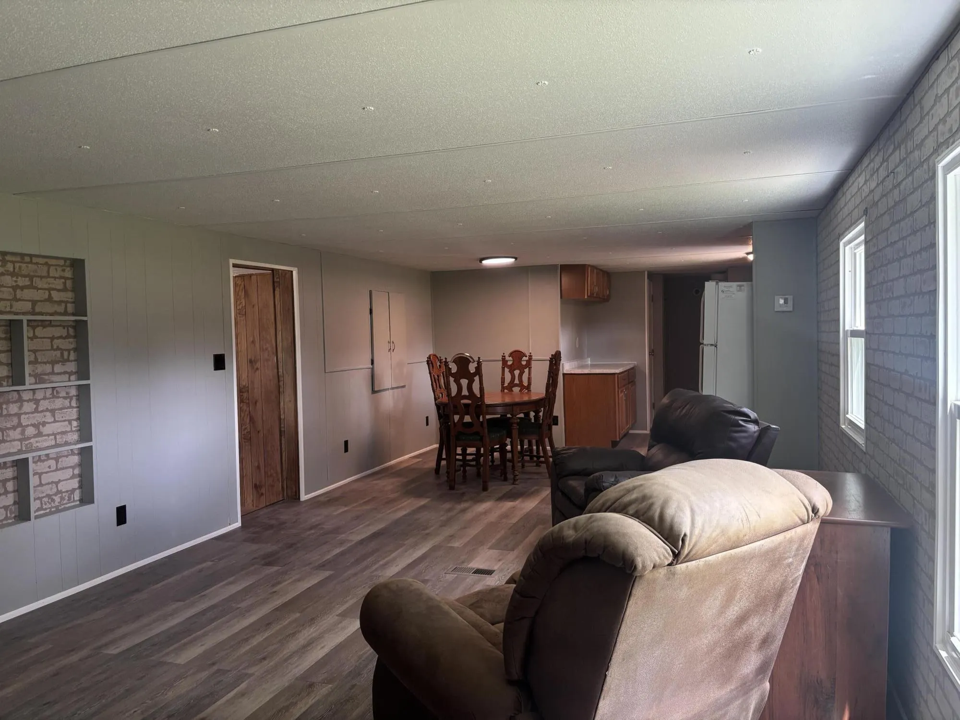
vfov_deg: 53.1
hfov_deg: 67.3
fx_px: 721
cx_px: 480
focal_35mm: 26
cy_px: 360
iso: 125
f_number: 1.6
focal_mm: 5.96
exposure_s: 1/120
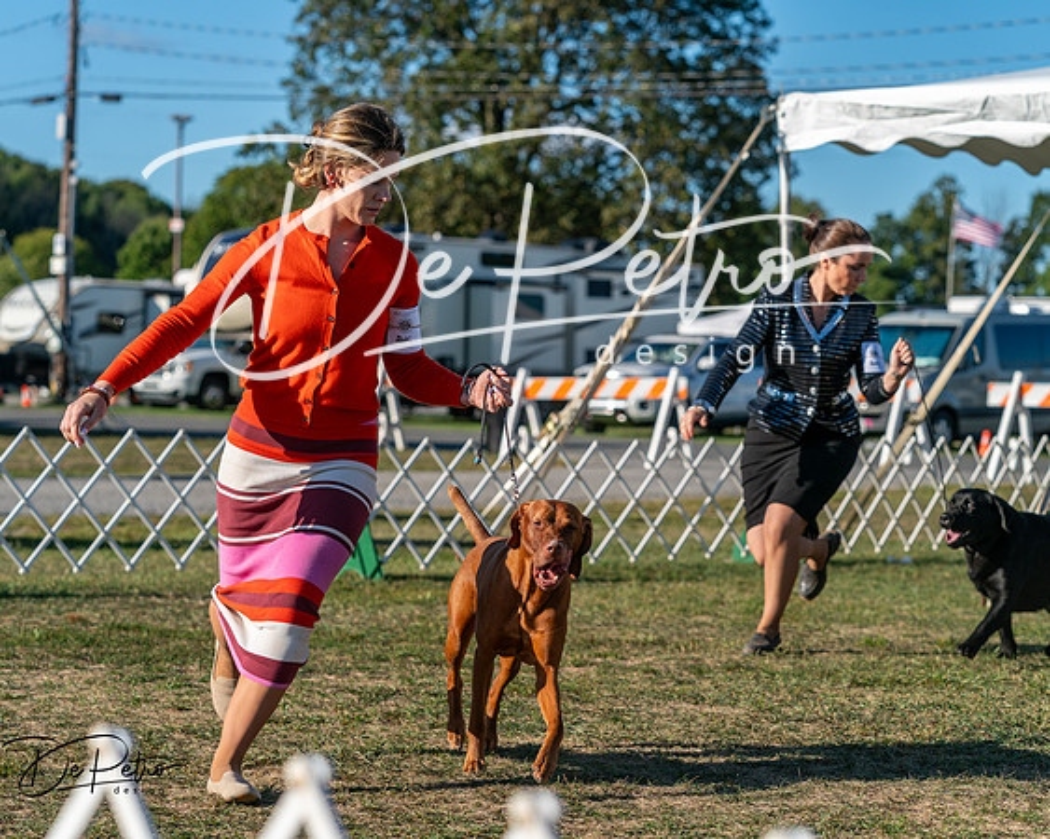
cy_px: 420
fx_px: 3324
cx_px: 525
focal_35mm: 107
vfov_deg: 14.4
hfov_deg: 18.0
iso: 125
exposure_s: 1/1250
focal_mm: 95
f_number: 4.5
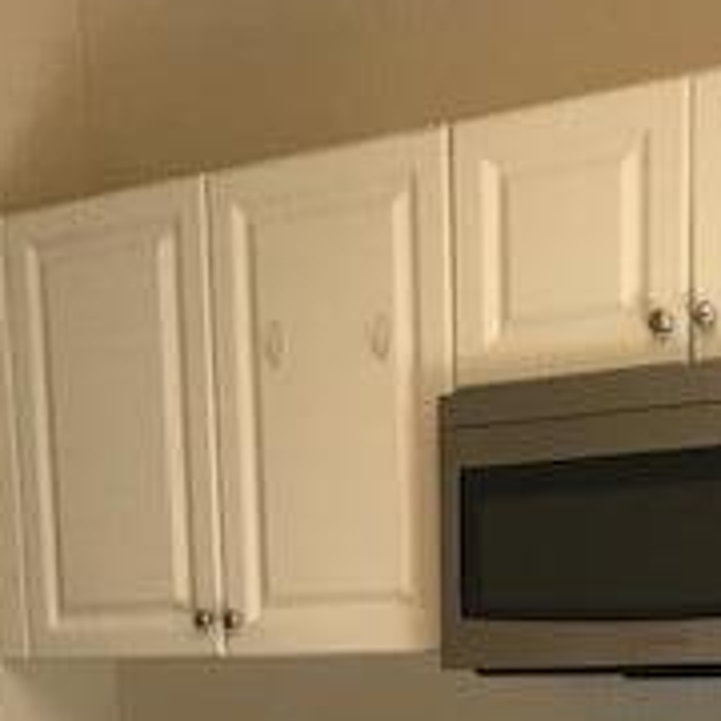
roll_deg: +3.5
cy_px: 1025
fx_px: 2074
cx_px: 168
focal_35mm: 88
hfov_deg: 19.6
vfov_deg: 18.0
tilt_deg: -11.5
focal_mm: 3.99
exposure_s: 1/40
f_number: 1.8
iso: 25
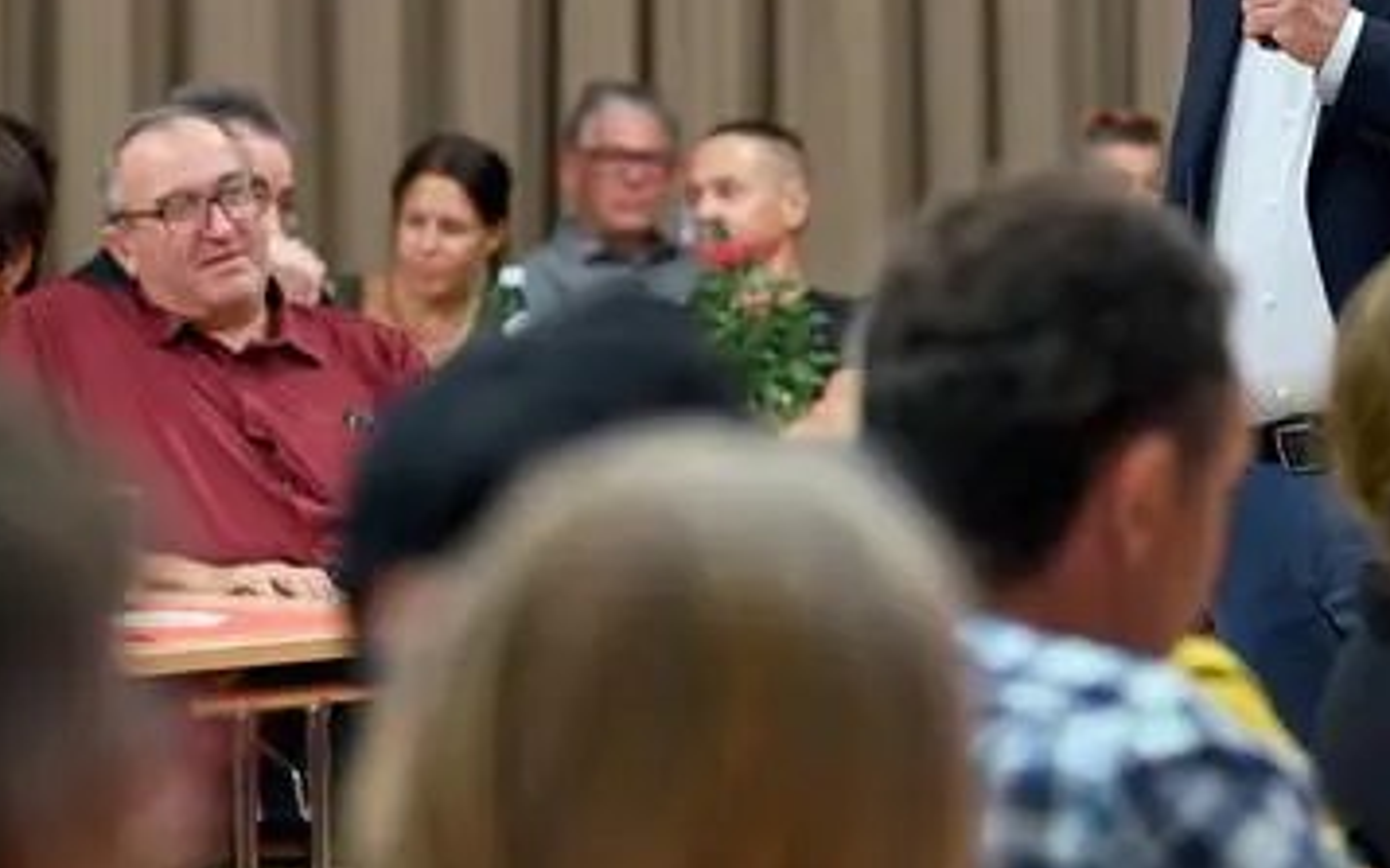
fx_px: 7954
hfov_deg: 10.0
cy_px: 121
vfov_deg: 6.2
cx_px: 1051
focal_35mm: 210
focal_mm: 125
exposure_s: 1/80
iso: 1600
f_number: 4
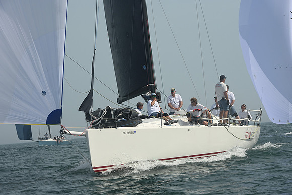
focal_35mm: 125
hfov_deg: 16.4
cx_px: 146
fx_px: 1014
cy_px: 98
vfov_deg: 11.0
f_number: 9
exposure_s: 1/1250
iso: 320
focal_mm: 125
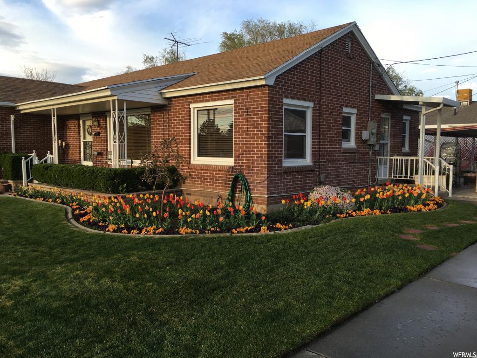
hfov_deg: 61.7
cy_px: 179
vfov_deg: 48.2
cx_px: 238
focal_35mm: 29
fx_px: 400
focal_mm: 4.15
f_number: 2.2
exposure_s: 1/264
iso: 25
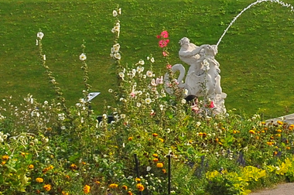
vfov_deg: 5.3
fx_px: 2087
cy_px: 16
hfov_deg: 7.6
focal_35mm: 256
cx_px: 678
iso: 320
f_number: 11
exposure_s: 1/500
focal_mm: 36
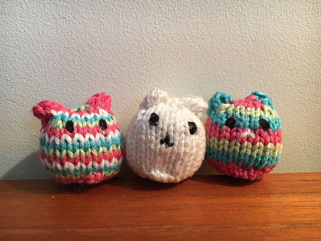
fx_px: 269
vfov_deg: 48.2
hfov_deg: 61.7
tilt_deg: -17.0
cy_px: 120
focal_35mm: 29
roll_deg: +0.5
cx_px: 160
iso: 100
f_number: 2.2
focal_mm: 4.15
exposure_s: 1/30
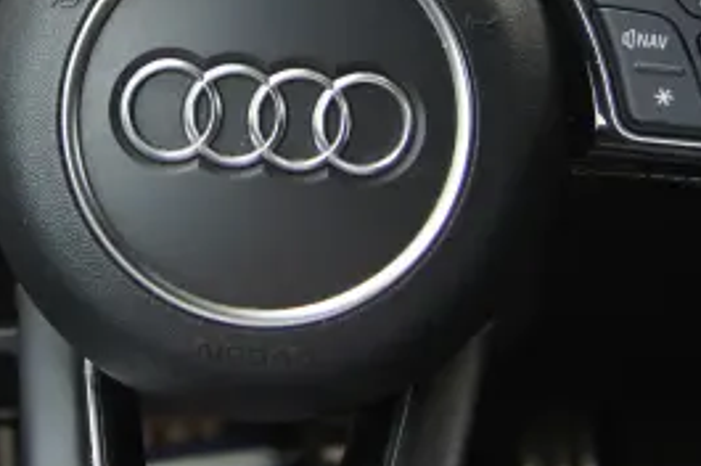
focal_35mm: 87
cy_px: -53
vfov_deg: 15.2
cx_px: 241
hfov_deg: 23.3
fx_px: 1692
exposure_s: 1/40
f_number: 4
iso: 200
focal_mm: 24
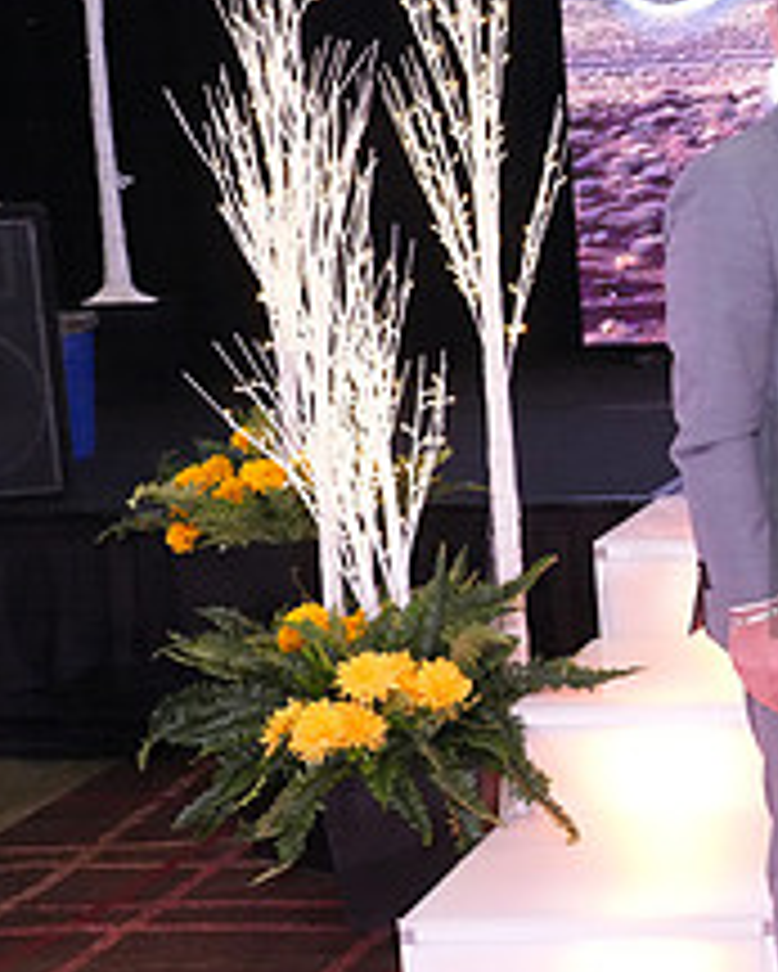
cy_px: 520
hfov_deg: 16.4
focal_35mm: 83
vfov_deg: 23.0
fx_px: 2387
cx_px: 1259
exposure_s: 1/250
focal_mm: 33
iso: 8000
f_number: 7.1
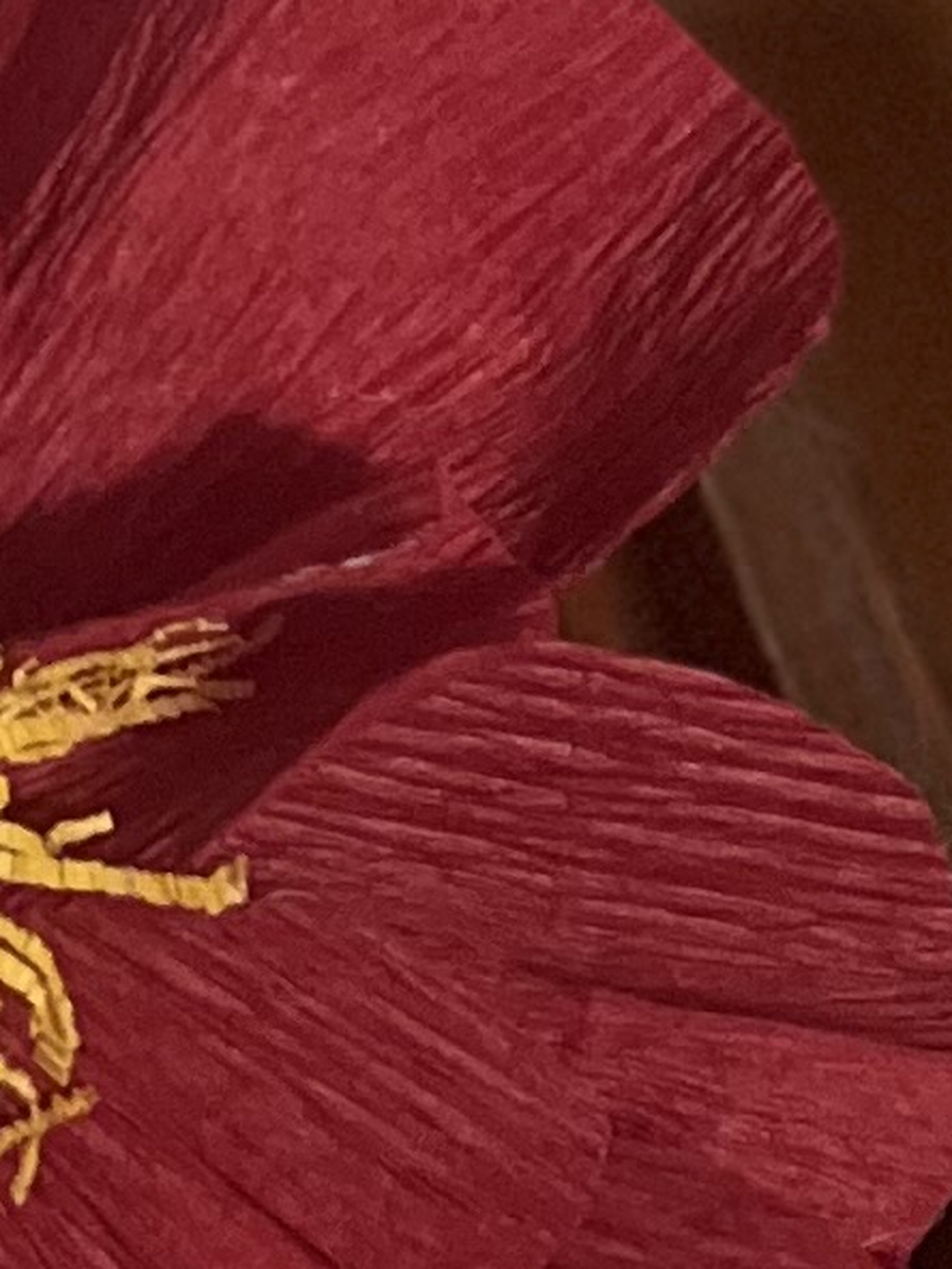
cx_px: -1765
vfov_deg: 11.2
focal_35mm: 177
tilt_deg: -49.5
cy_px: 497
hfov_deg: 7.5
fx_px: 6490
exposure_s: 1/25
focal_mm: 5.1
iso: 500
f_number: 1.6
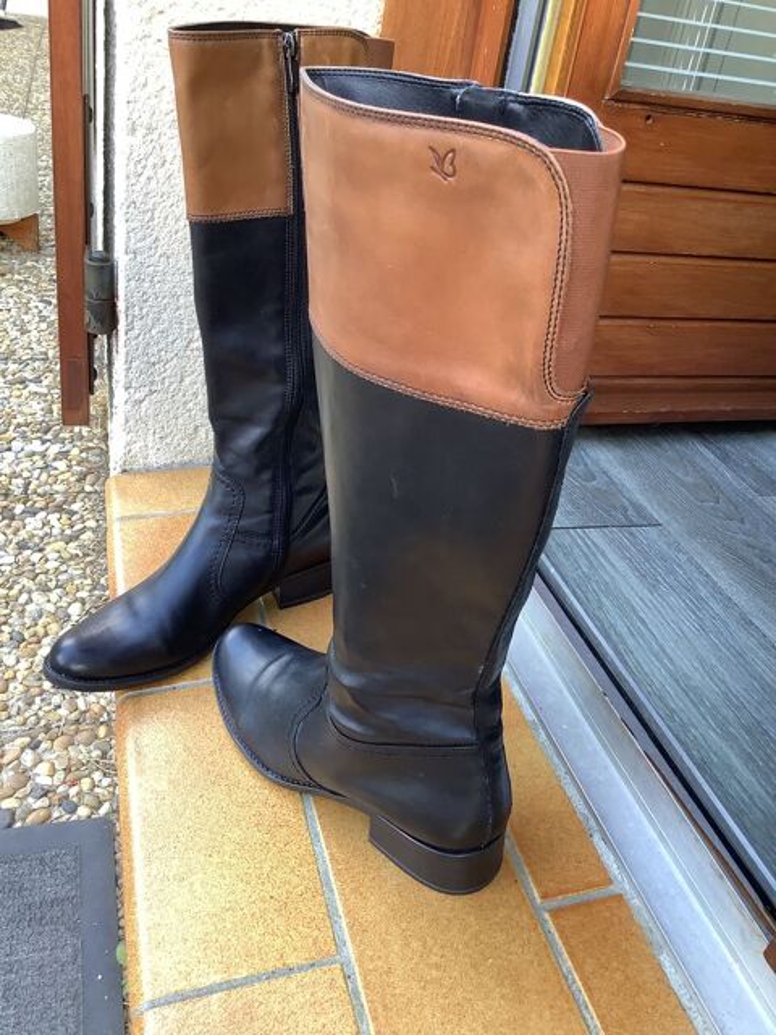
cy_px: 518
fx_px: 927
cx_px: 388
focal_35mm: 31
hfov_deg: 45.4
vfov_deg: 58.4
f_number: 2.4
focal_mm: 3.3
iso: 64
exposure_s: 1/50
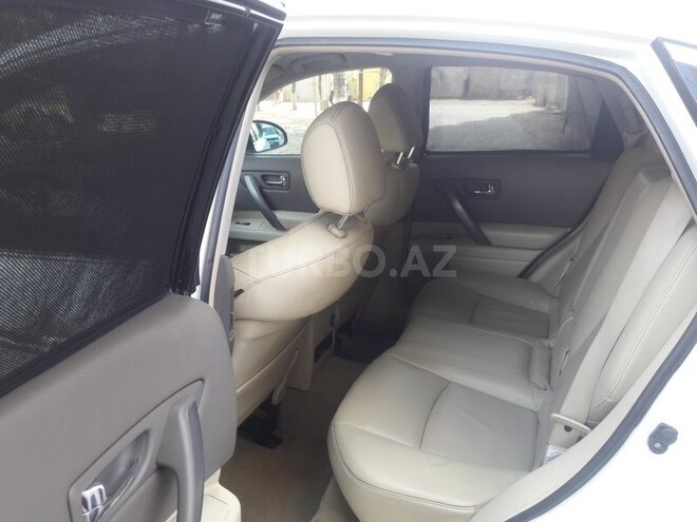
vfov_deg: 49.7
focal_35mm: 28
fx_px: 564
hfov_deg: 63.4
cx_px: 348
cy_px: 261
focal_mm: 3.7
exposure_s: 1/100
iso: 50
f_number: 1.9
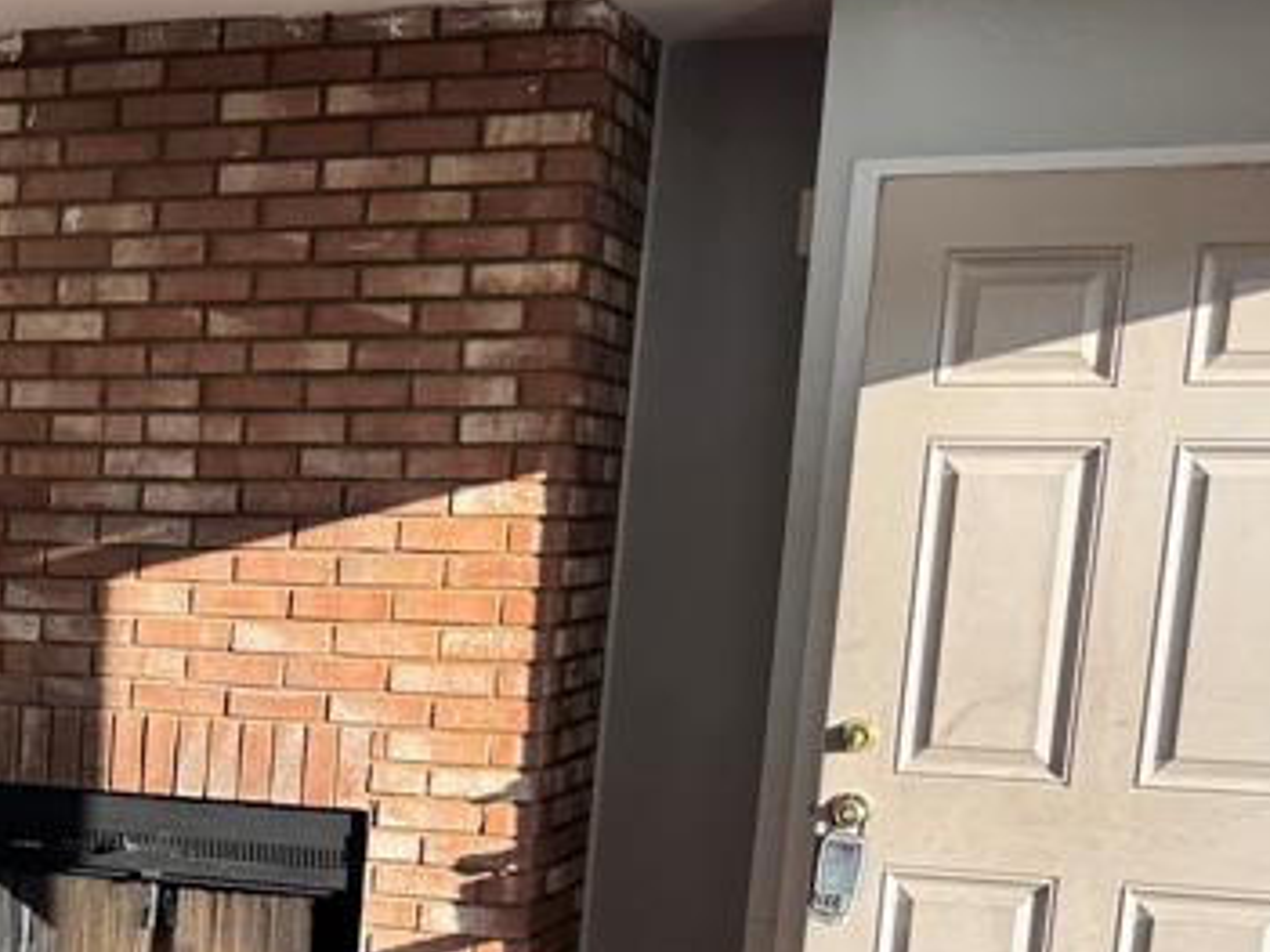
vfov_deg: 20.2
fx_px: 2567
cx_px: -264
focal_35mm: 70
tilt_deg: -11.5
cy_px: 995
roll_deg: -1.2
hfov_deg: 25.0
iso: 80
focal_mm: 6.76
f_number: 1.78
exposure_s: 1/278
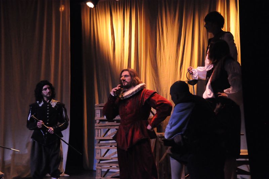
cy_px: 90
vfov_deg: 22.6
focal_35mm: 60
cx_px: 134
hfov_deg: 33.4
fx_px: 448
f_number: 4.5
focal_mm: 40
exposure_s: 1/100
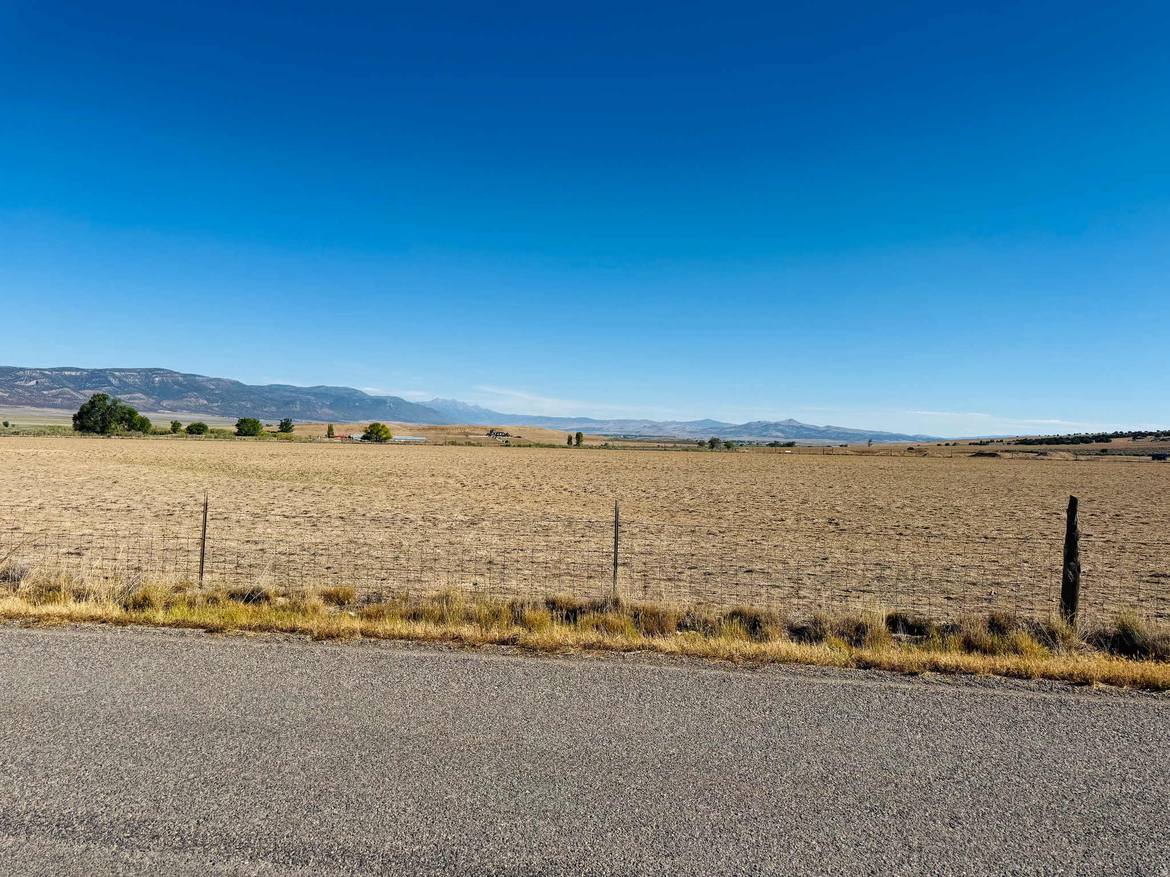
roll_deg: -2.1
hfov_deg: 71.6
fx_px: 811
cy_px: 438
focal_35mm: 24
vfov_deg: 56.8
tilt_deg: -0.9
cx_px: 585
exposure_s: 1/6410
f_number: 1.78
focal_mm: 6.76
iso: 80
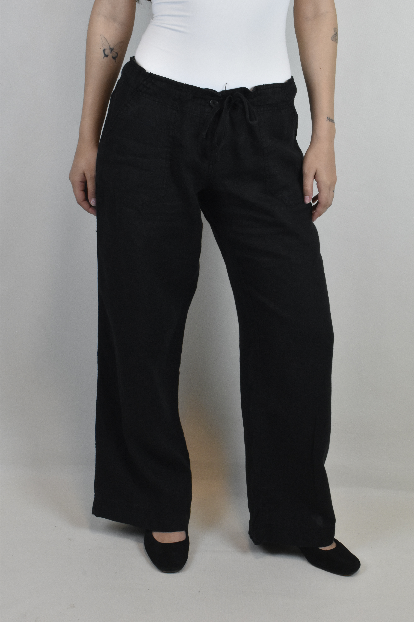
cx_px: 207
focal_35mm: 54
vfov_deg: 36.9
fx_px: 931
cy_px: 311
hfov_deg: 25.1
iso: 1600
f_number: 18
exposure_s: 1/50
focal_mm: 36
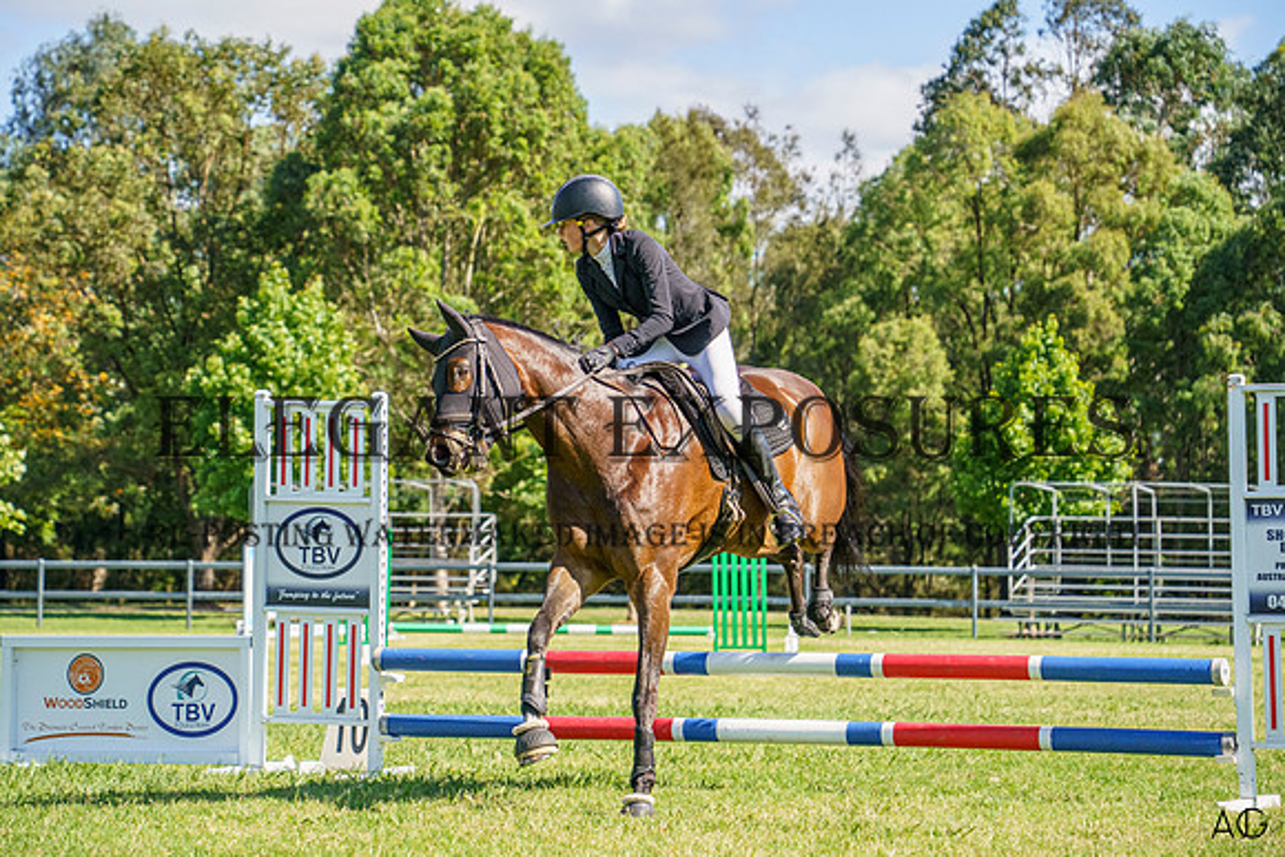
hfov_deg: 17.2
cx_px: 617
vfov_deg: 11.5
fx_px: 4257
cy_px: 422
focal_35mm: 119
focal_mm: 113
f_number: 5.6
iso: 800
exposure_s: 1/1600
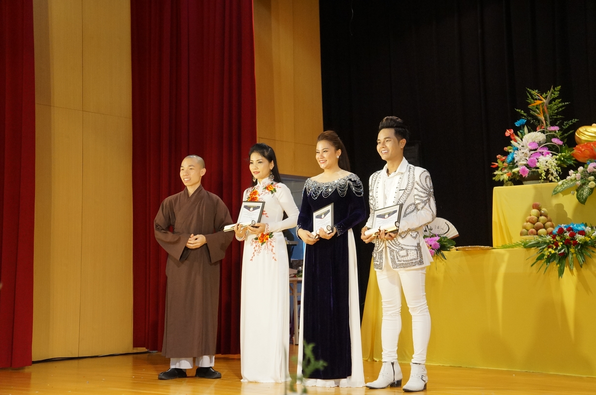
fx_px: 942
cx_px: 298
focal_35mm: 57
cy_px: 198
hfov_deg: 35.1
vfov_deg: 23.7
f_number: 4.5
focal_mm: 38
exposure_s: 1/160
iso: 2000
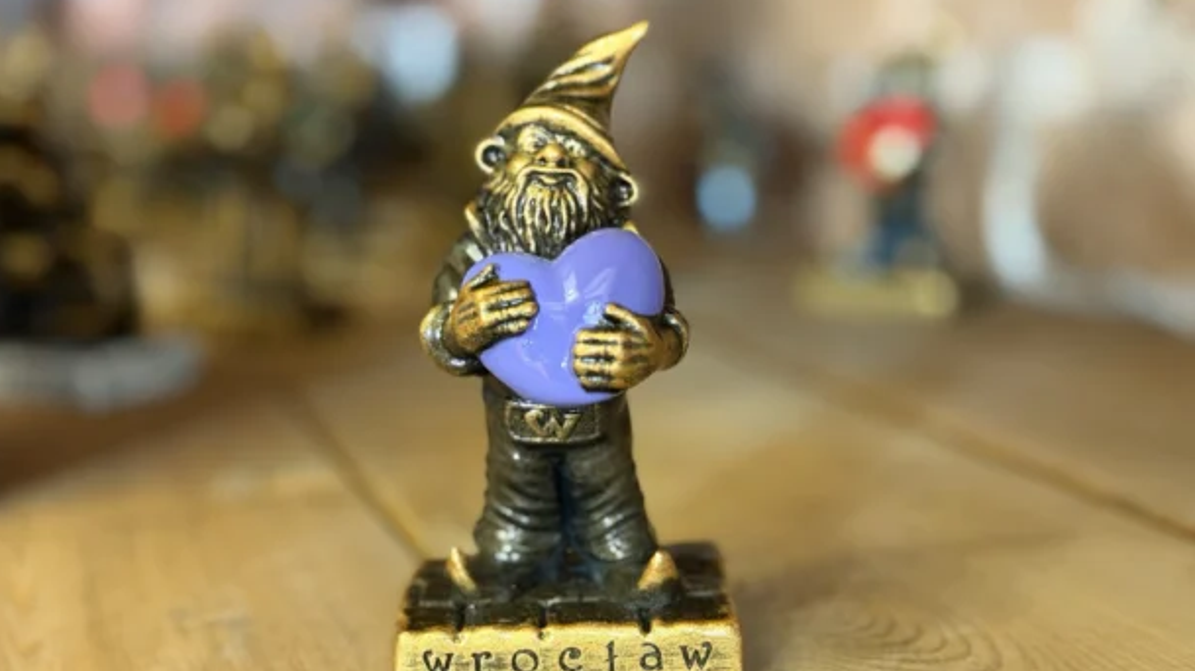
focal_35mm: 55
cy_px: 326
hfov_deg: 37.9
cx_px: 569
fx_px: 1742
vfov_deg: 21.8
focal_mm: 6.76
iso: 500
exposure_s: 1/40
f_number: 1.78
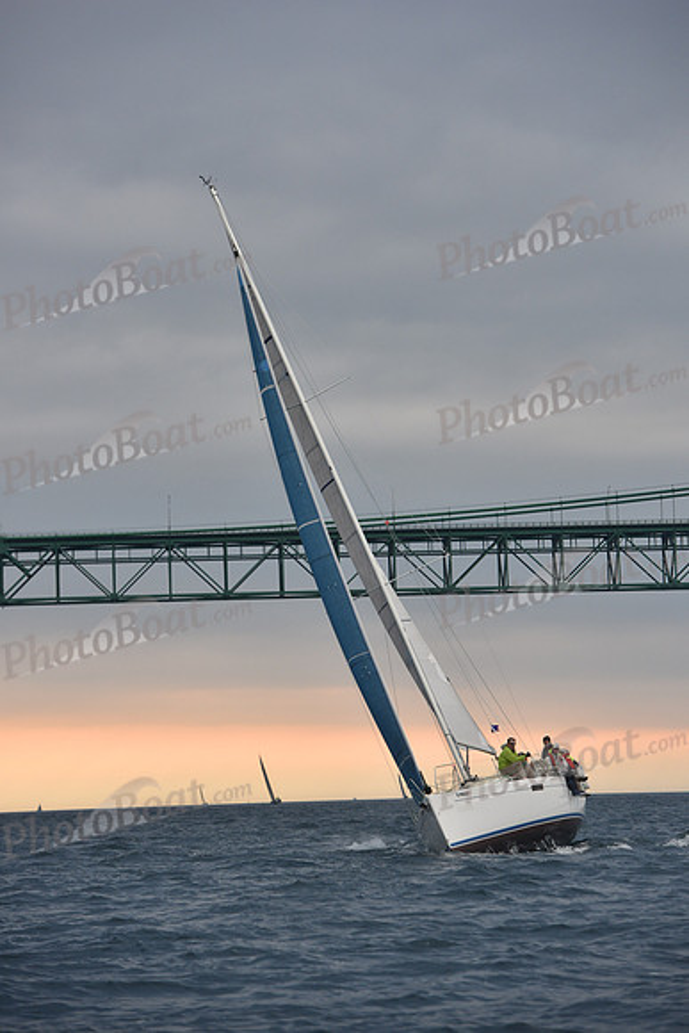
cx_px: 344
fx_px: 4160
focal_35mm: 145
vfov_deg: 14.2
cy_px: 516
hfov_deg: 9.5
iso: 500
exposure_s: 1/640
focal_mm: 145
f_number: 5.6
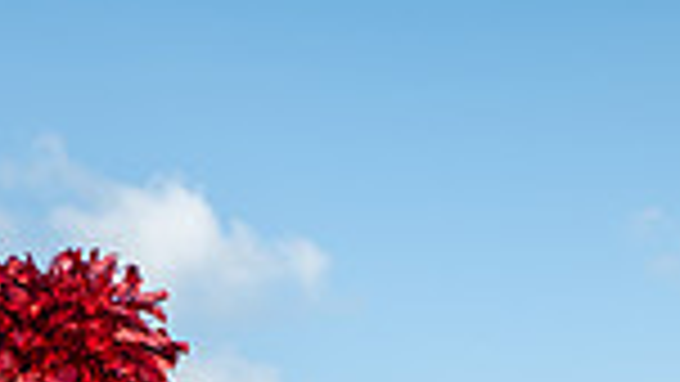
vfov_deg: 6.6
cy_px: 984
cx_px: 167
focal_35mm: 172
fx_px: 3102
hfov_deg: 12.5
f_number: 7.1
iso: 100
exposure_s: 1/320
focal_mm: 55
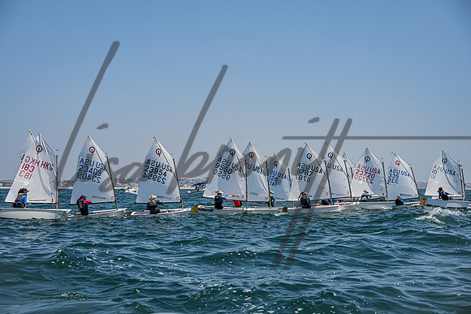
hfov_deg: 33.7
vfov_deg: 22.9
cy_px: 157
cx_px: 232
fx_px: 777
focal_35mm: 59
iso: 500
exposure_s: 1/4000
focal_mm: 58
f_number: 5.6
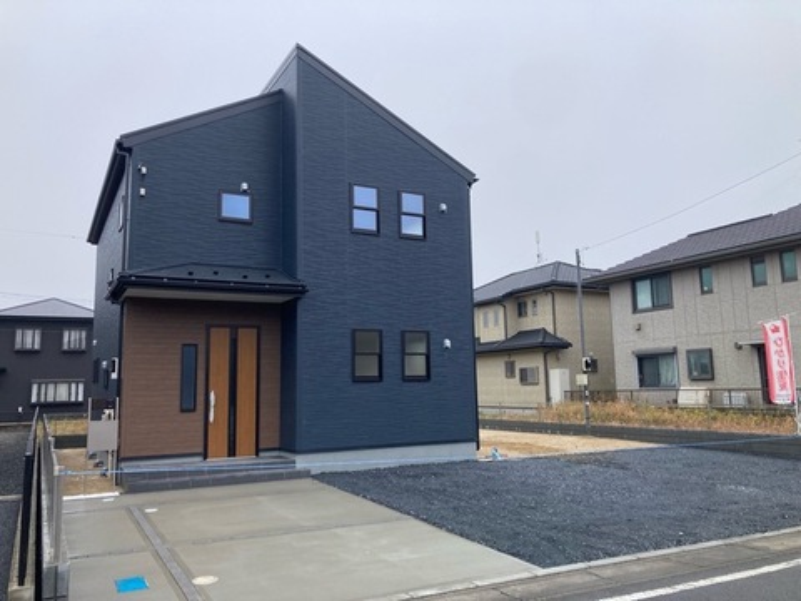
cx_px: 400
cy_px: 300
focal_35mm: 28
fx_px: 648
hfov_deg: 63.4
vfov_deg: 49.7
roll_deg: +1.3
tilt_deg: +5.2
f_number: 1.8
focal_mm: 3.99
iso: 20
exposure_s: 1/585
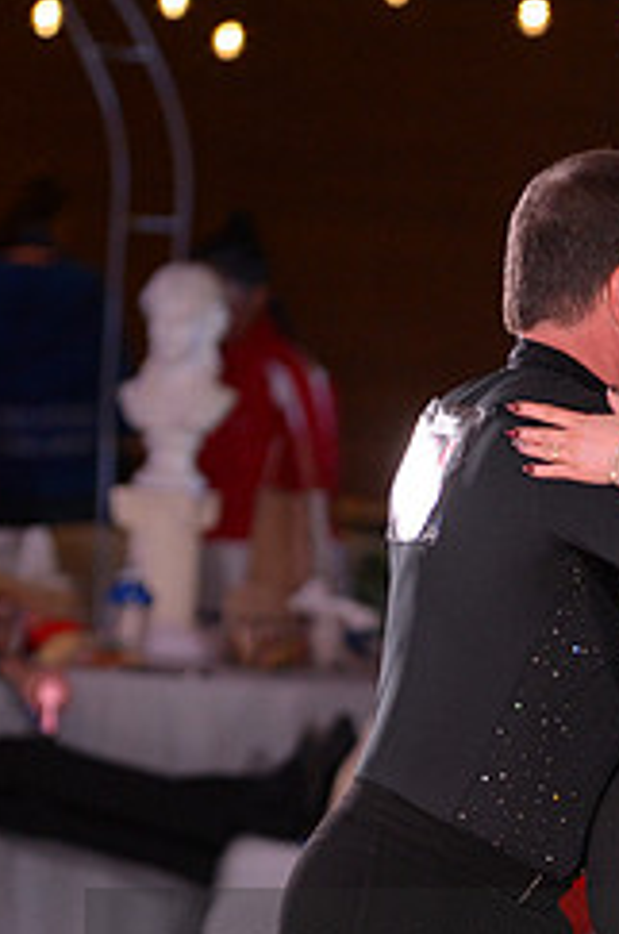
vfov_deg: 4.3
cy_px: 1019
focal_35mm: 477
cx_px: 617
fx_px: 12355
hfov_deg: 2.9
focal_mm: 200
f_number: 5
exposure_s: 1/250
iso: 3200
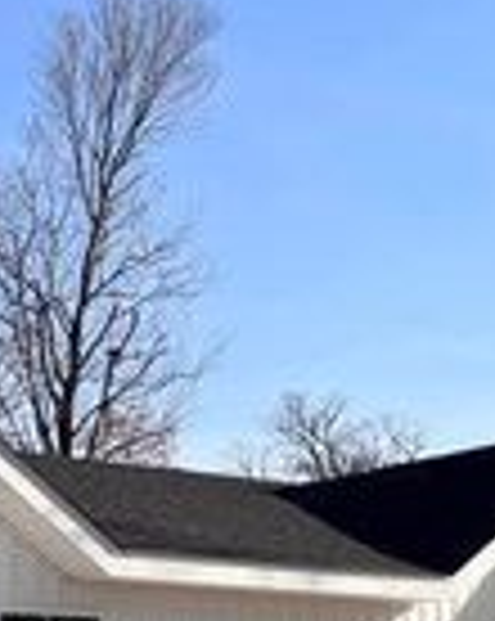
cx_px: -4
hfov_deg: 16.3
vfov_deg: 20.2
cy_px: 628
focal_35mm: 92
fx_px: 1688
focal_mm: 5.7
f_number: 1.5
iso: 50
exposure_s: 1/5076
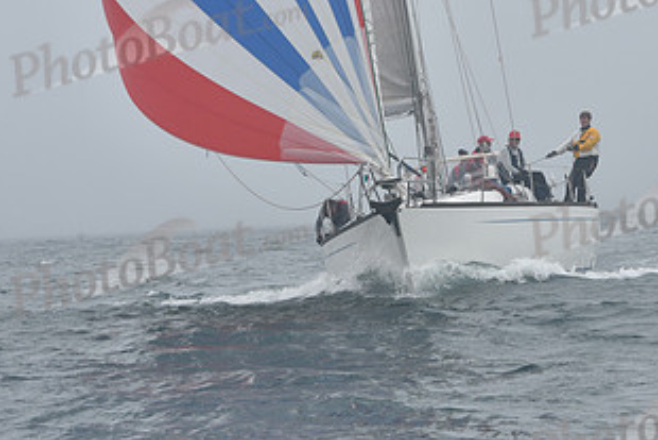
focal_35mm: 187
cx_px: 420
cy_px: 122
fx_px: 3419
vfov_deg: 7.3
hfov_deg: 11.0
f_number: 11
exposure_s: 1/800
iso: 250
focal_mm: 100
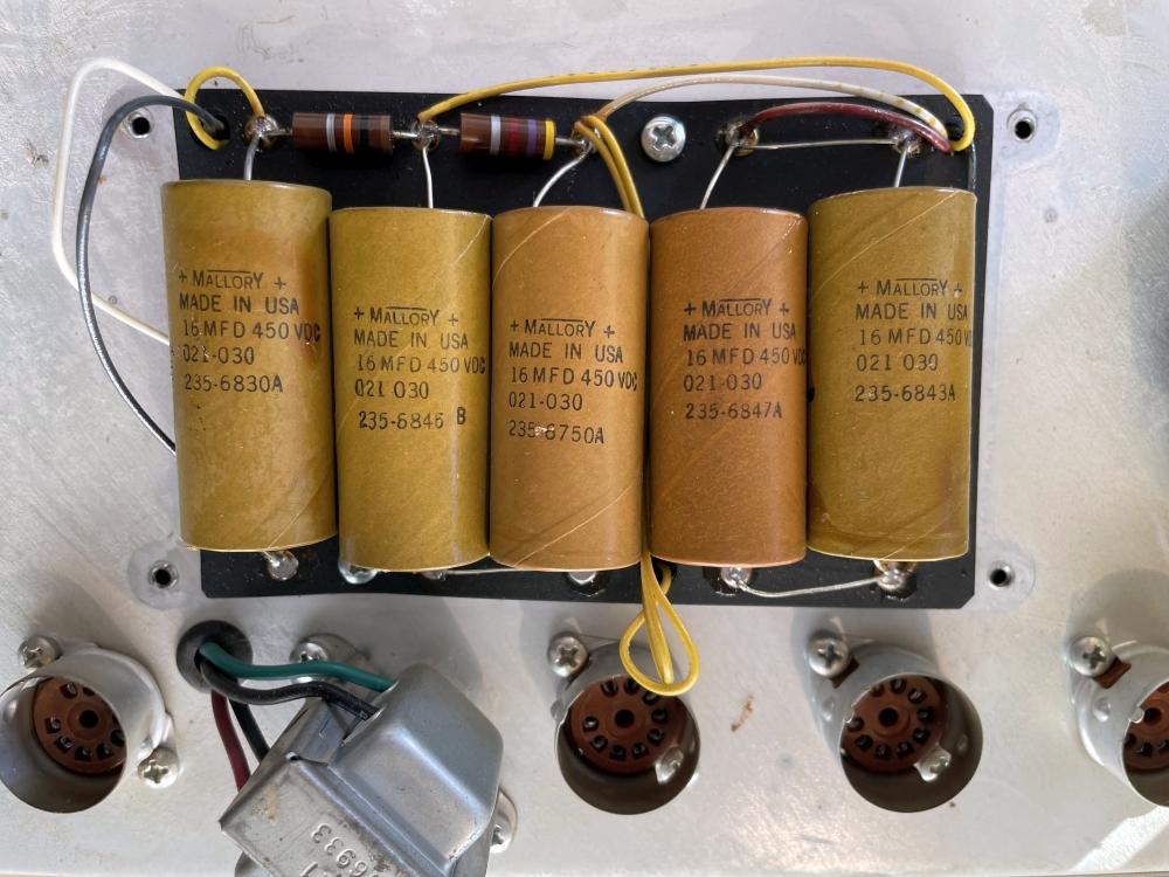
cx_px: 584
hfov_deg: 67.3
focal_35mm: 26
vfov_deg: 53.1
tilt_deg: -84.2
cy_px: 438
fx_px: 878
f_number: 1.6
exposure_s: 1/130
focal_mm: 4.2
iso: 32
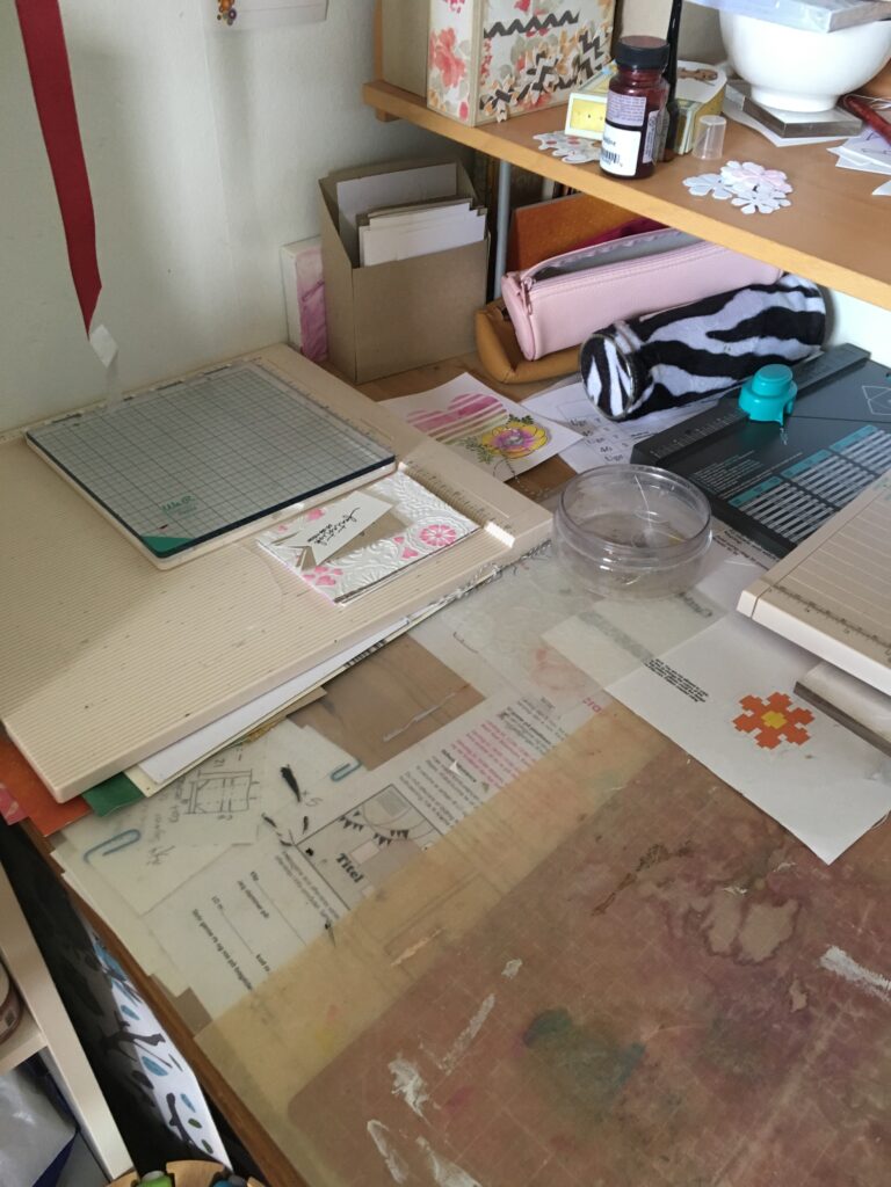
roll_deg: -1.1
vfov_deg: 61.7
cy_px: 594
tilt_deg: -43.1
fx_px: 995
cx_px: 446
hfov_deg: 48.2
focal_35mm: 29
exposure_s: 1/33
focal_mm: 4.15
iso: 160
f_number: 2.2
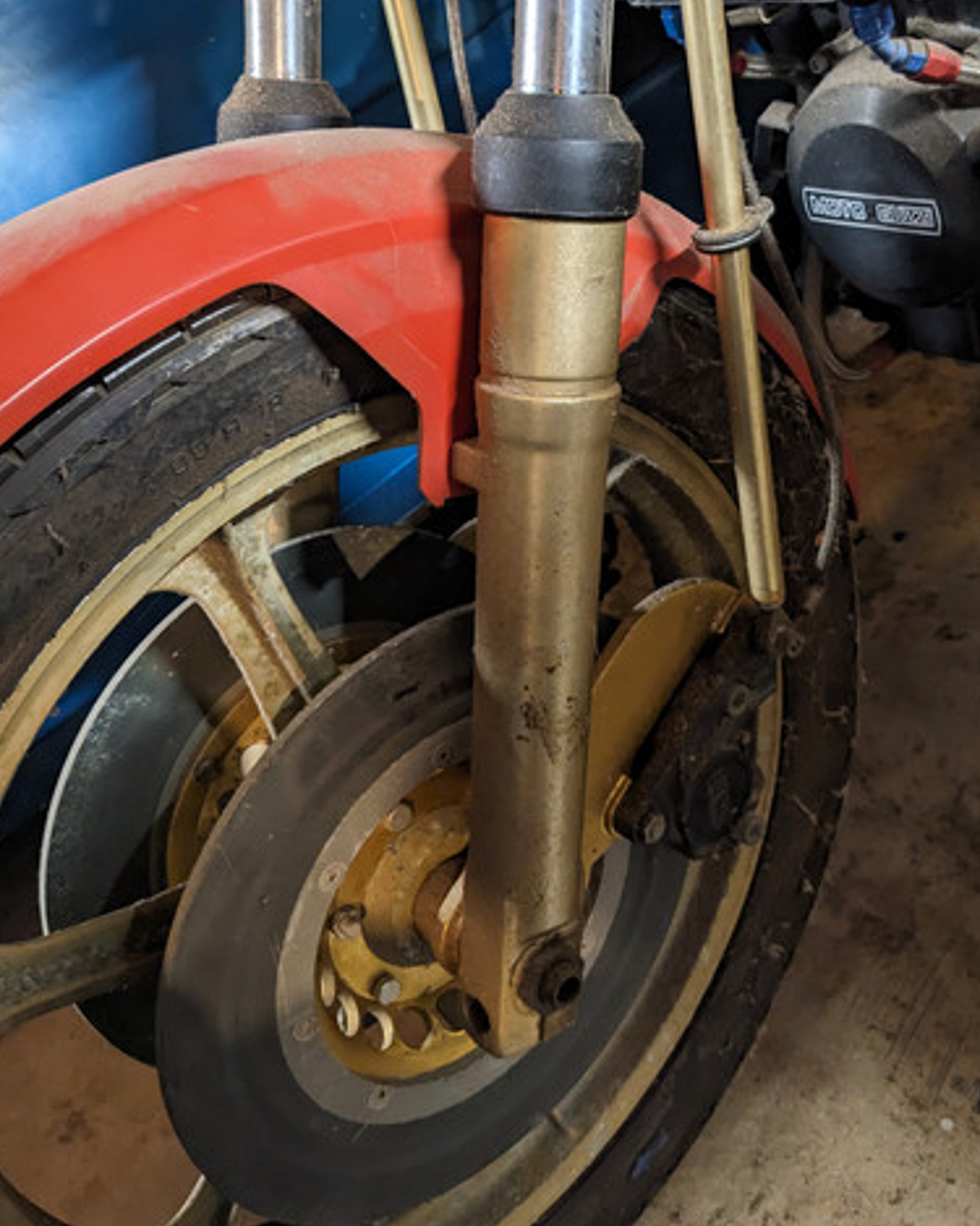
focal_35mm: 36
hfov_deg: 41.1
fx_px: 1306
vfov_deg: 49.8
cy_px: 455
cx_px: 528
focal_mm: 4.38
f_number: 1.73
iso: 477
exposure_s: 1/24
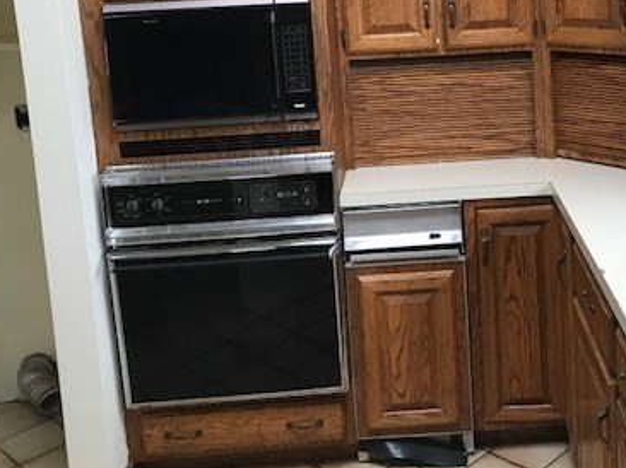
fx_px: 886
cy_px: 75
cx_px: 469
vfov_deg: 28.8
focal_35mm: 49
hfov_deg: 38.0
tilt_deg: -6.7
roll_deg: +2.4
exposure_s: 1/30
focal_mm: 3.99
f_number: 1.8
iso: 32
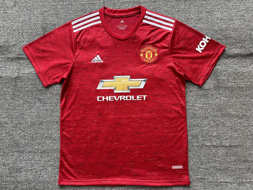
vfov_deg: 56.8
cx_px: 126
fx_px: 175
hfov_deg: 71.6
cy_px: 95
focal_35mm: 24
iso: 200
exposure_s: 1/121
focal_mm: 6.86
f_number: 1.78
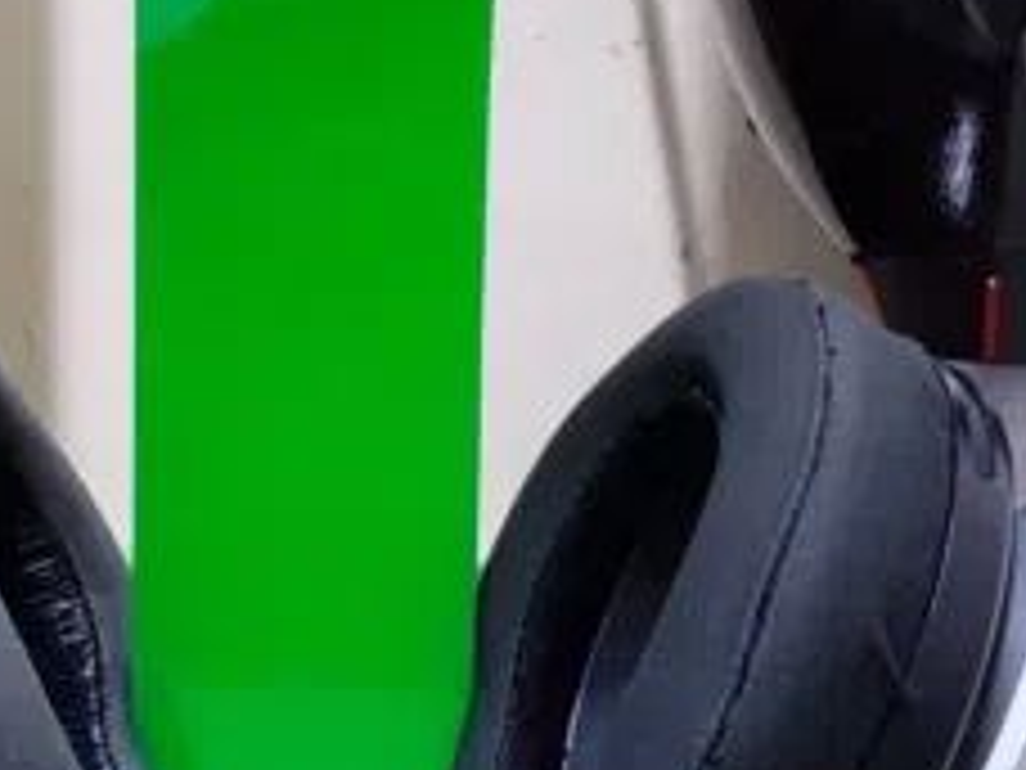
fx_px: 2668
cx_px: 310
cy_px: 401
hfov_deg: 21.7
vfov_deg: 16.4
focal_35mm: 90
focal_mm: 2.78
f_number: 2
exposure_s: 1/33.3
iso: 320
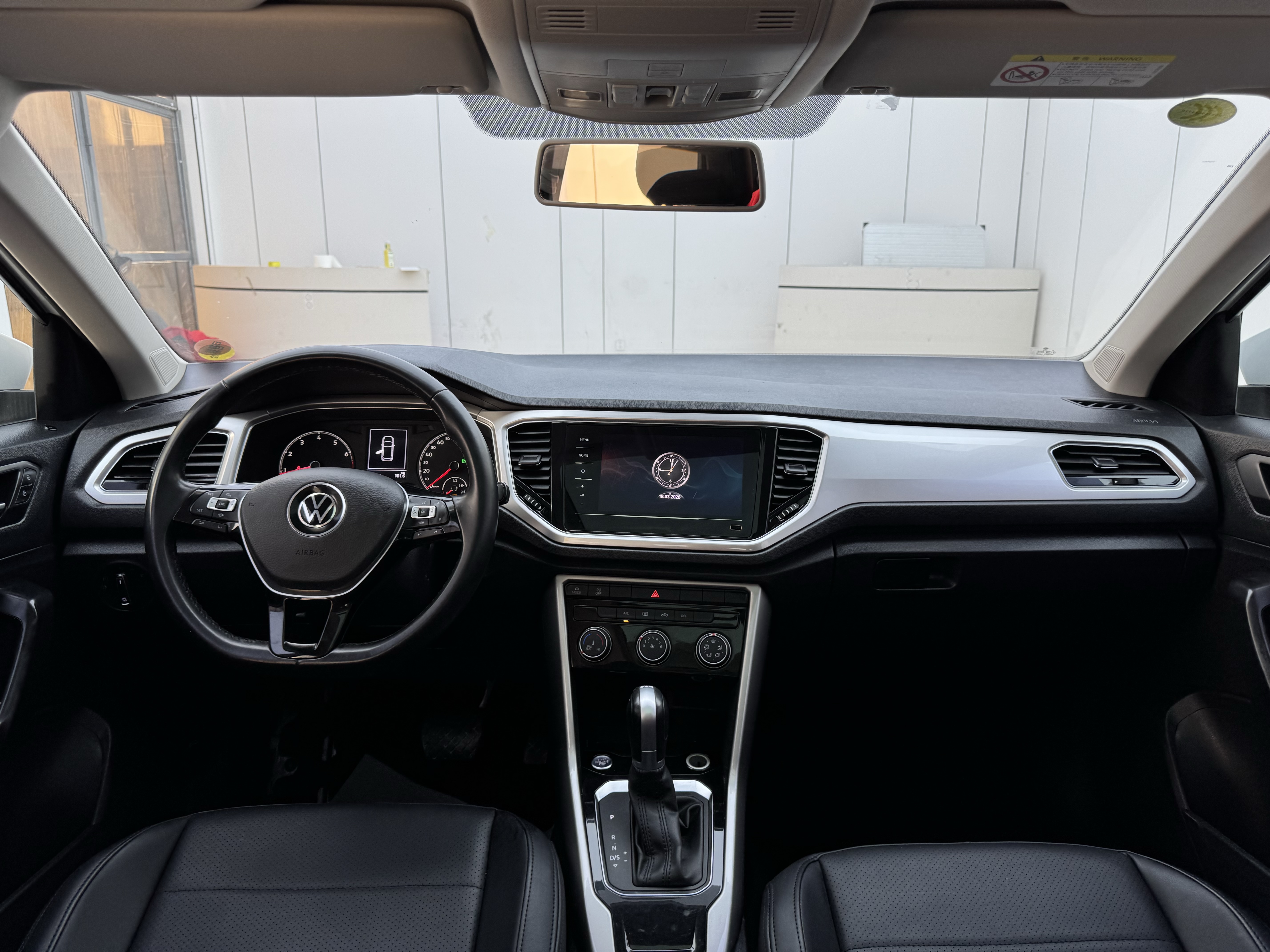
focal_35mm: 24
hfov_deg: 71.6
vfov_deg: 56.8
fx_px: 881
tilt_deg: -13.1
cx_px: 635
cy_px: 476
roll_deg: -0.7
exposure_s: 1/160
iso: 64
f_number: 1.78
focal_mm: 6.76
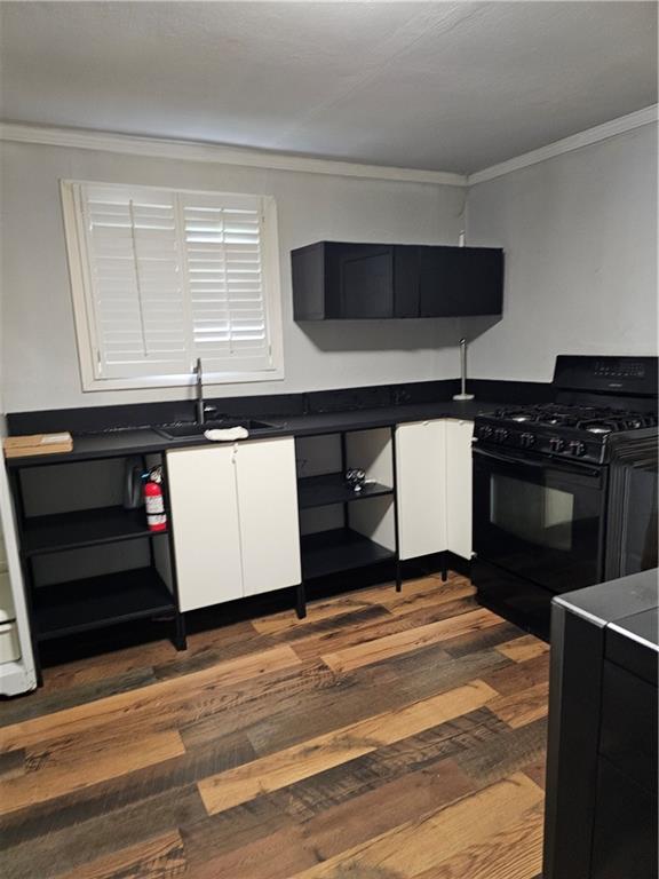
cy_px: 440
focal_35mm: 23
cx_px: 330
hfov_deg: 58.9
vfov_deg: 73.9
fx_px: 584
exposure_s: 1/40
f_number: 1.7
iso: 640
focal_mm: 6.3
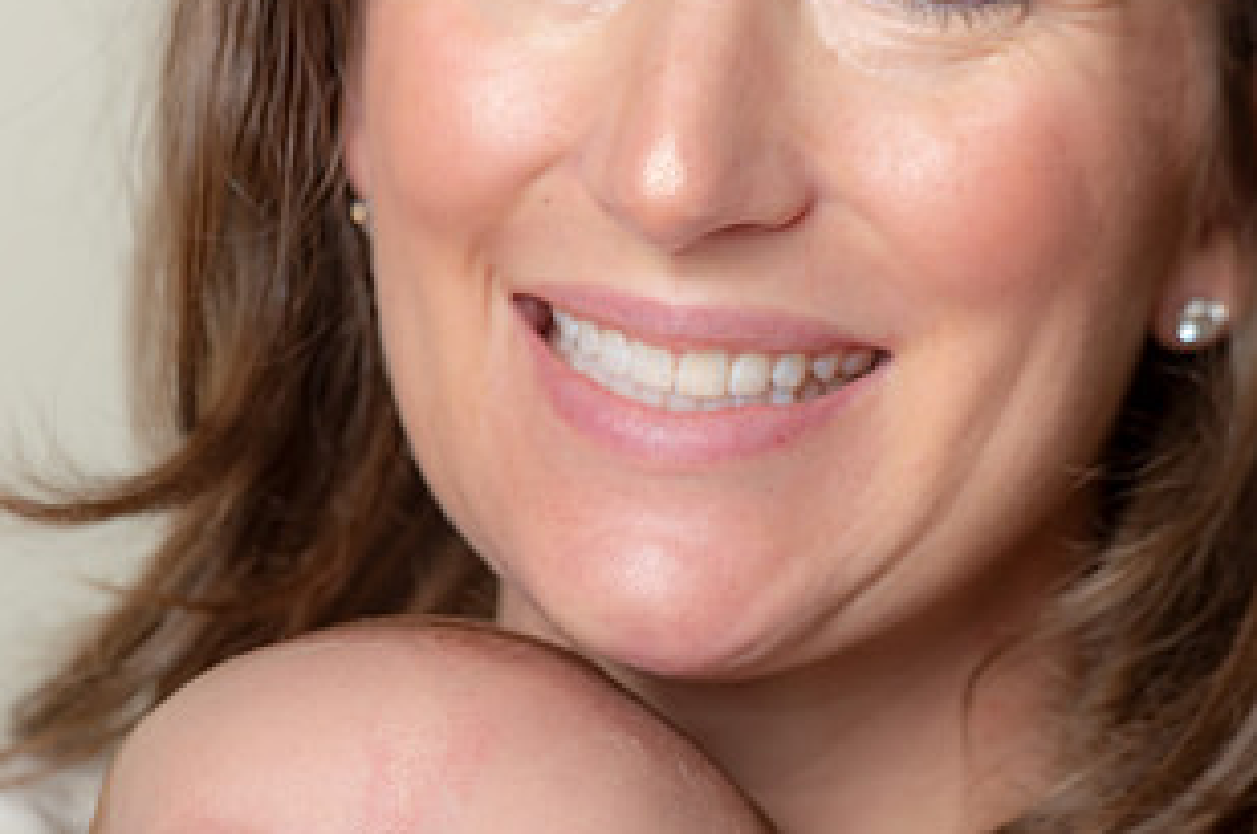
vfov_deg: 3.8
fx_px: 12446
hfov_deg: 5.8
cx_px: 618
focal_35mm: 357
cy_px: 627
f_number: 5.6
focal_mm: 190
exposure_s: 1/200
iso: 250
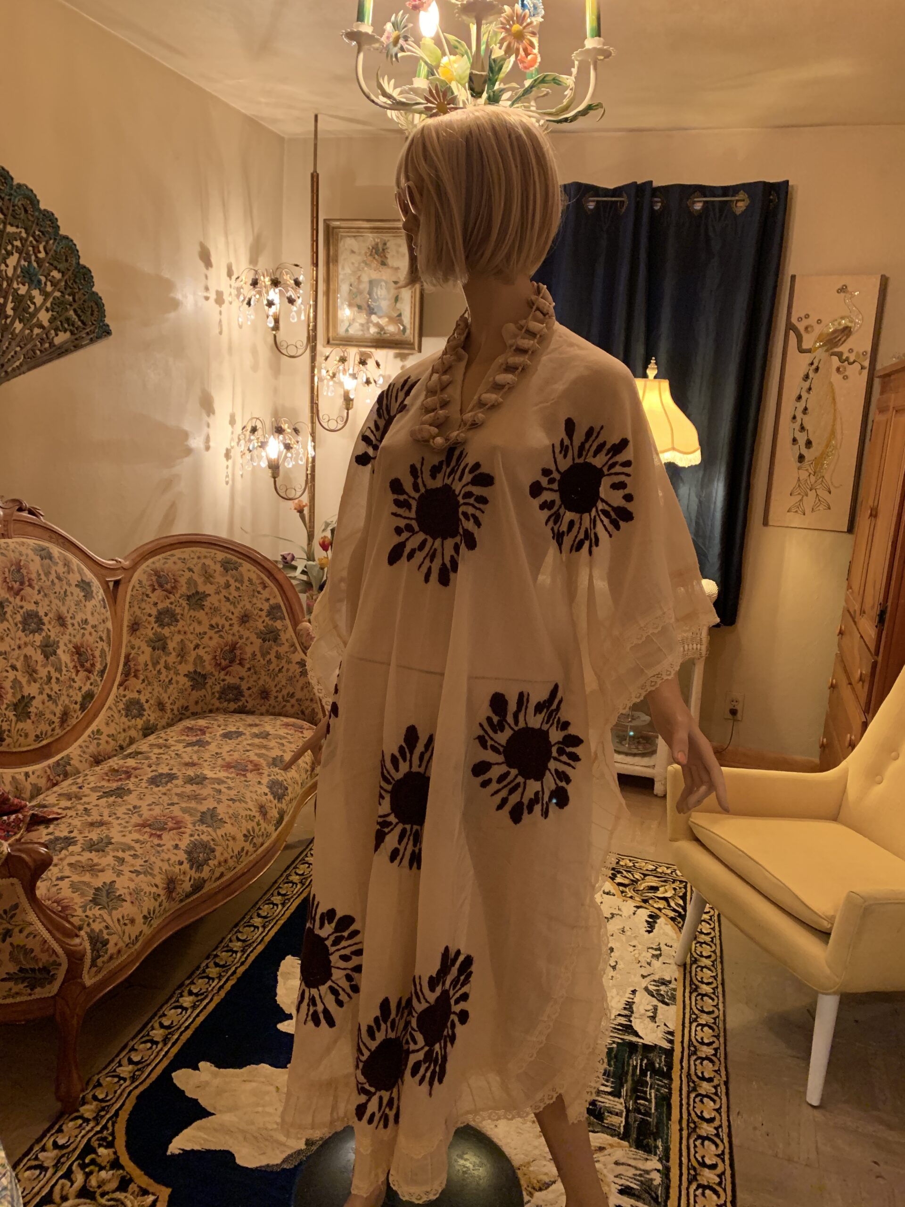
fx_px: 906
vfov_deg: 67.3
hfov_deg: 53.1
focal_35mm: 26
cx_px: 452
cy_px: 604
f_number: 1.8
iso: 400
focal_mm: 4.25
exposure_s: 1/30
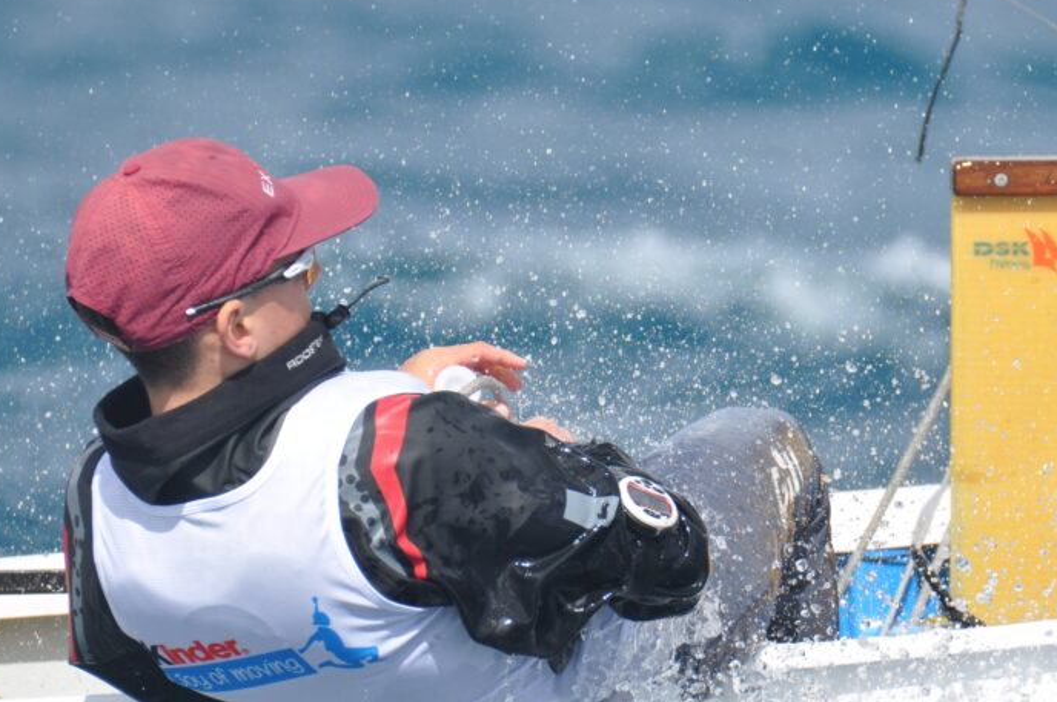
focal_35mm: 1117
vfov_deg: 1.2
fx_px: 32757
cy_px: 352
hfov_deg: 1.8
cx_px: 691
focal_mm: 500
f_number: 7.1
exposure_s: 1/1600
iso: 400
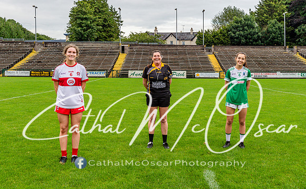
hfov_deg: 47.9
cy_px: 74
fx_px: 343
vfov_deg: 30.7
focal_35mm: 41
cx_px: 175
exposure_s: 1/100
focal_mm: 35
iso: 560
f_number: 8
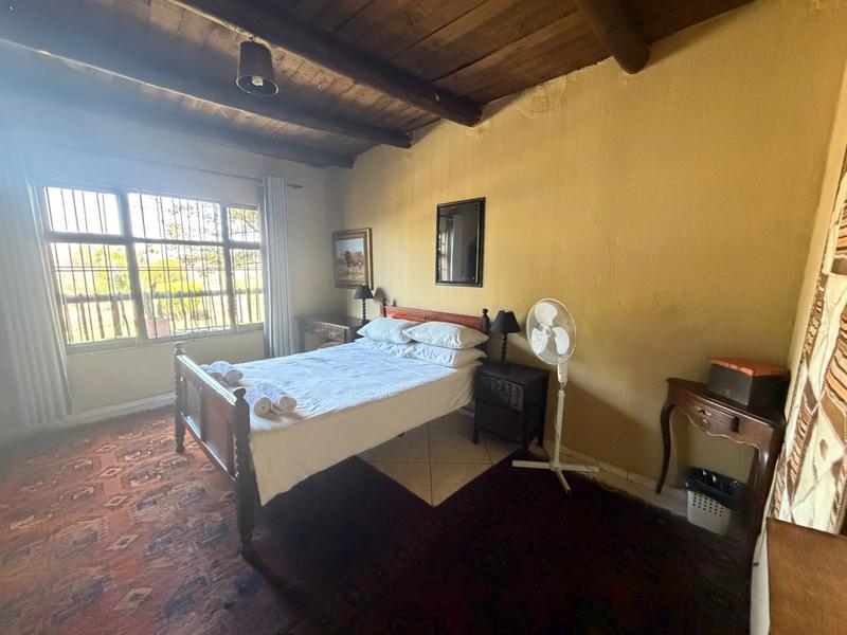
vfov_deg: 85.7
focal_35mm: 14
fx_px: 343
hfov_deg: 102.1
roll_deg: +0.8
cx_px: 424
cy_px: 318
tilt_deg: -8.2
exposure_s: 1/60
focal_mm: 2.22
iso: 1000
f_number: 2.2
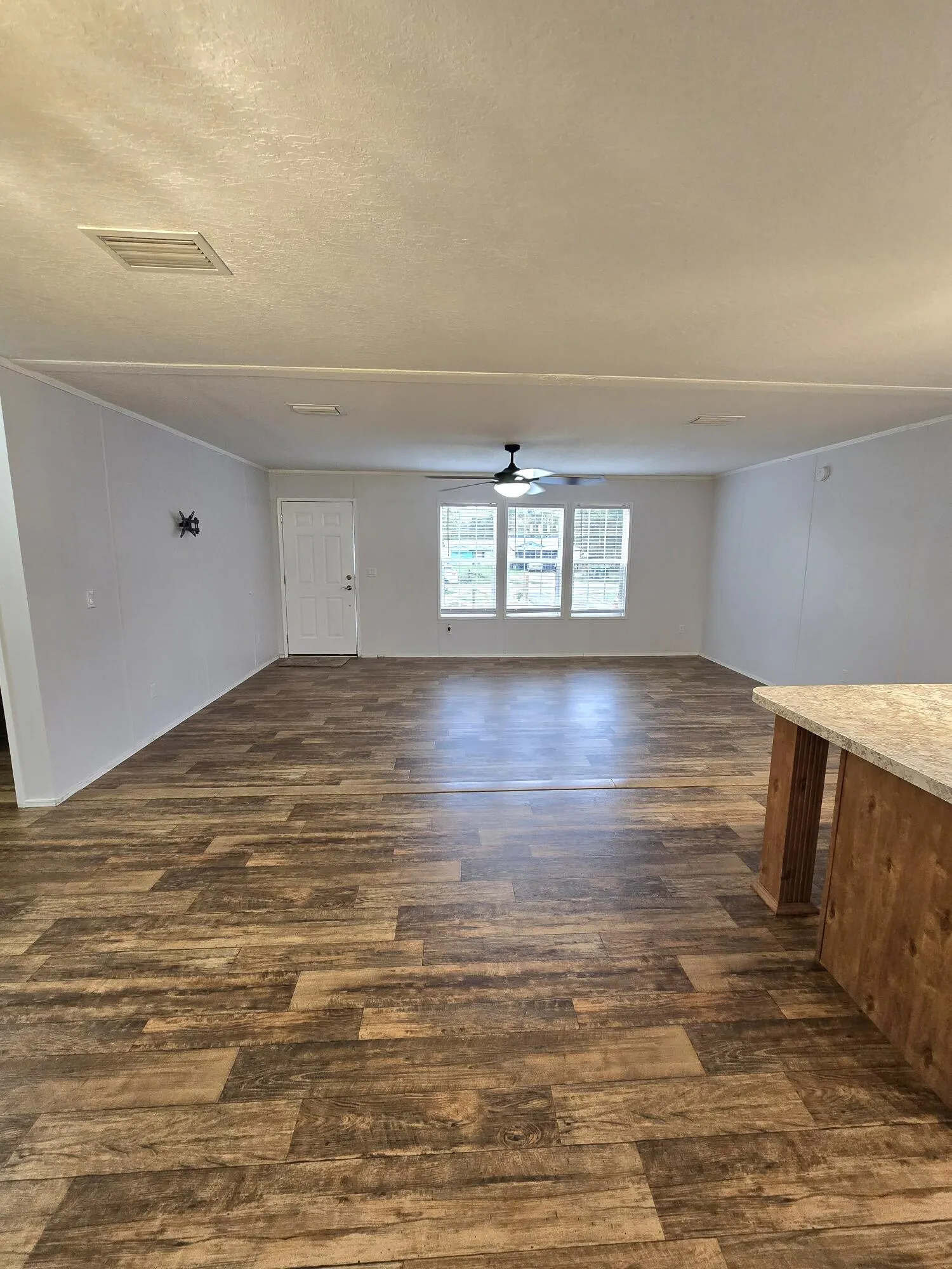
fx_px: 477
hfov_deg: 89.9
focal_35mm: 13
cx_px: 476
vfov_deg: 106.2
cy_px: 634
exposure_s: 1/60.2
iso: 200
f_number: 2.2
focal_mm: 2.2
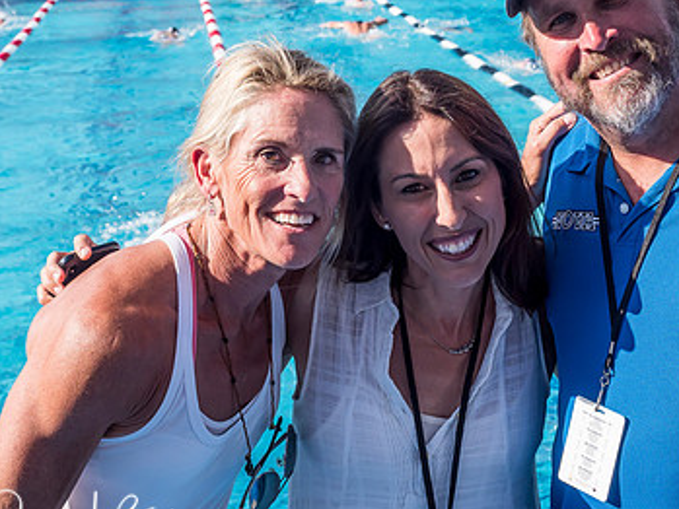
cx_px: 484
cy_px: 217
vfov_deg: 15.9
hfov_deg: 21.0
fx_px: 1825
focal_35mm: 93
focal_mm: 28
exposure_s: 1/800
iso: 250
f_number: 6.3
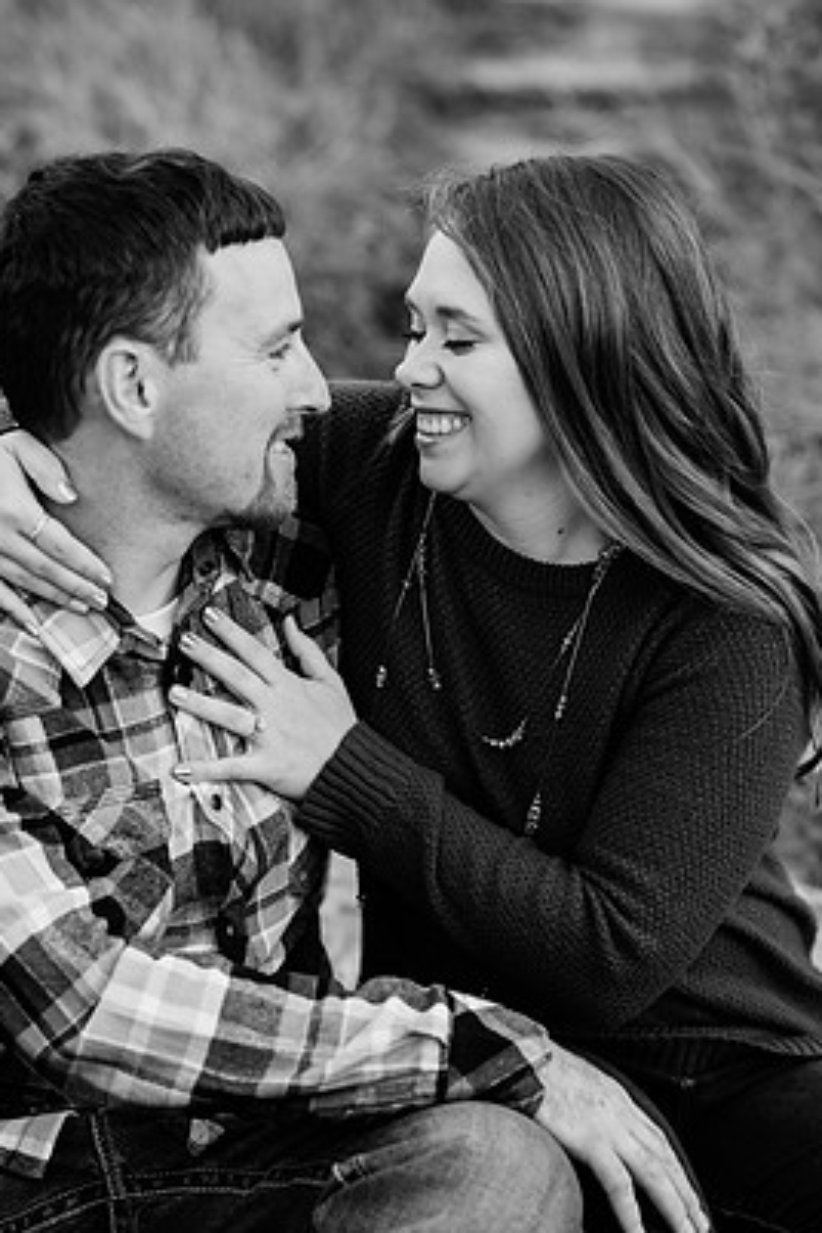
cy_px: 681
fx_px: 3253
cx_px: 370
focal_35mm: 95
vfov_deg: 21.5
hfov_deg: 14.4
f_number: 2.5
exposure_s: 1/200
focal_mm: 85
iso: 500
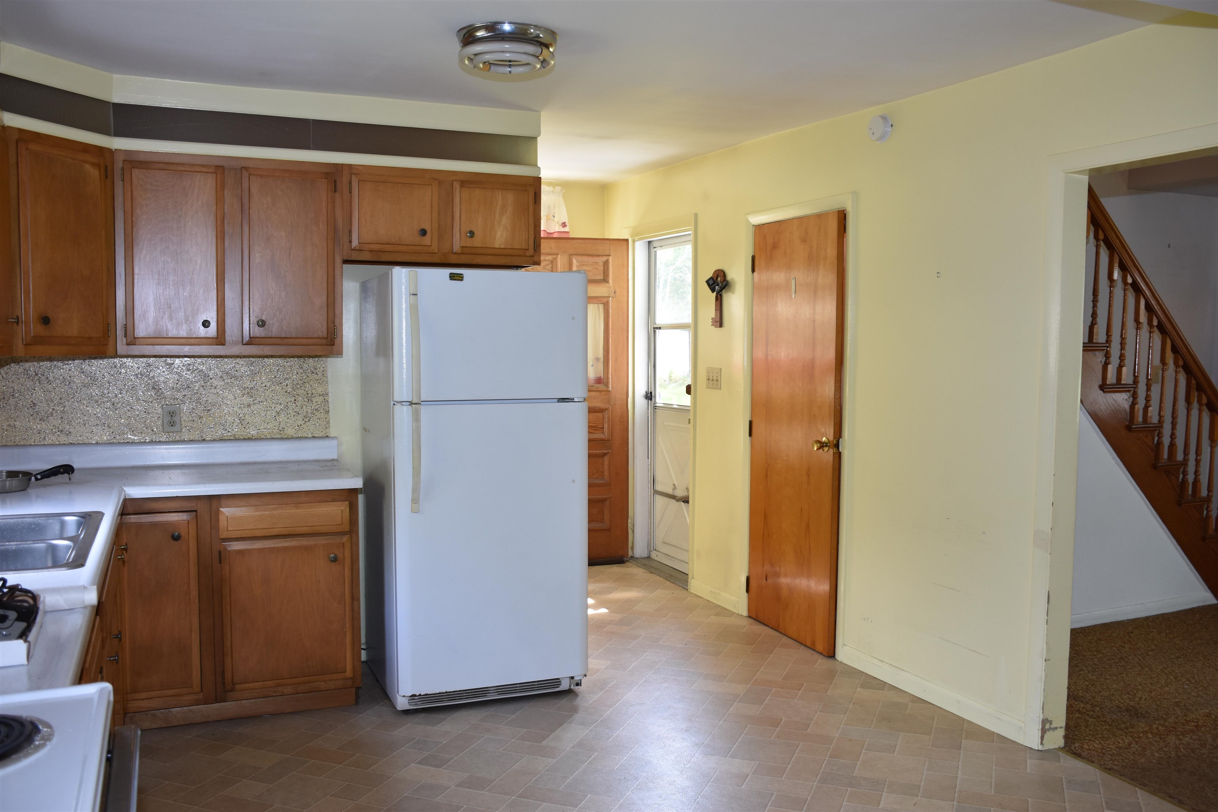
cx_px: 609
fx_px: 1015
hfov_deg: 61.9
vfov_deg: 43.6
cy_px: 406
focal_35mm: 30
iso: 320
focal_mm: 20
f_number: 4
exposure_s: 1/60
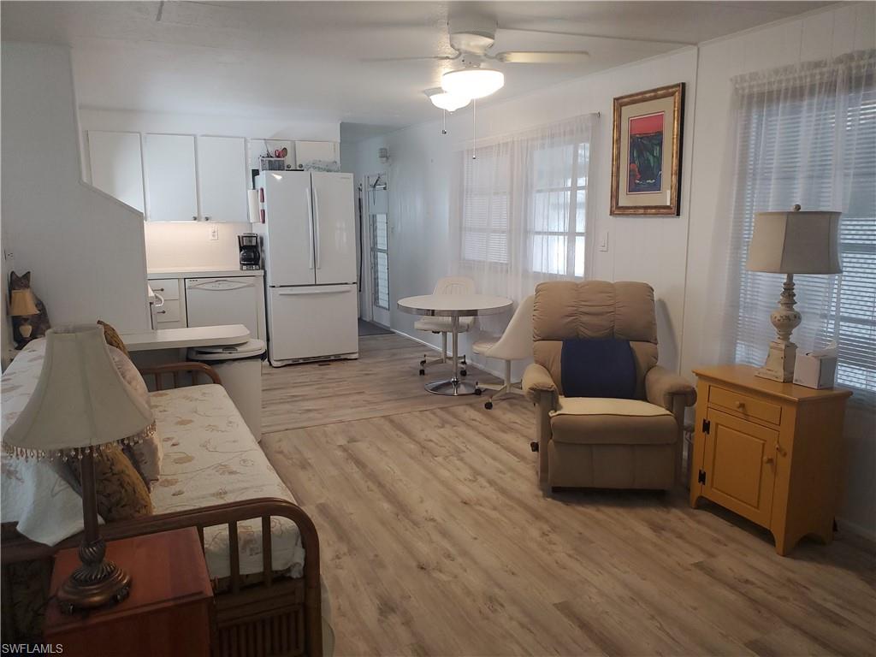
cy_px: 328
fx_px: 658
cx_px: 438
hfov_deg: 67.3
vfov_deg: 53.1
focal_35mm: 26
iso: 125
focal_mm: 4.3
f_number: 2.4
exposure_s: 1/60
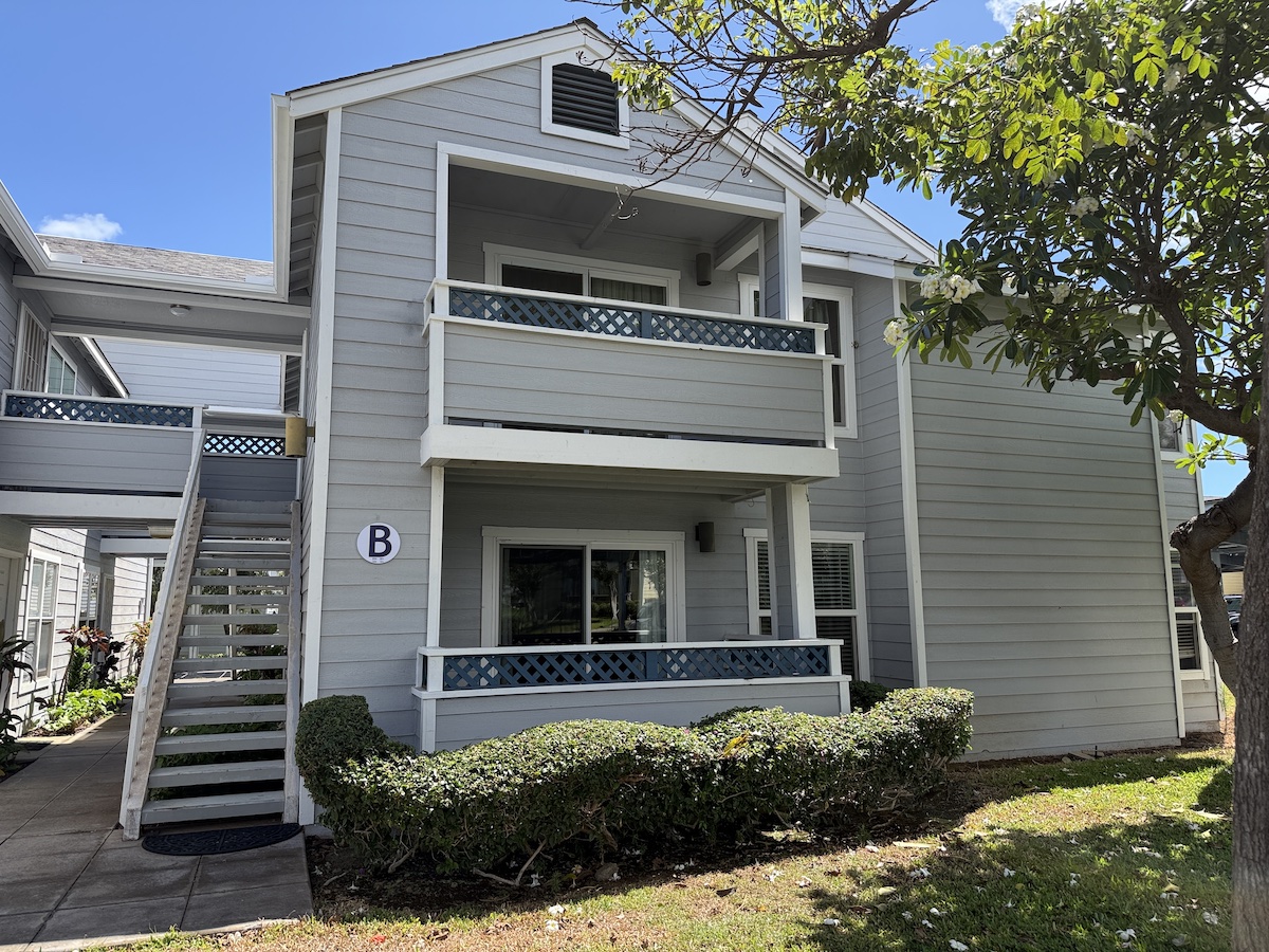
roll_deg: +1.0
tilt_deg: +8.7
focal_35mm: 24
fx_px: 880
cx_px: 634
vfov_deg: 56.8
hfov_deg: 71.6
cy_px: 476
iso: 100
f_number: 1.78
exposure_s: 1/1727
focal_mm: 6.76
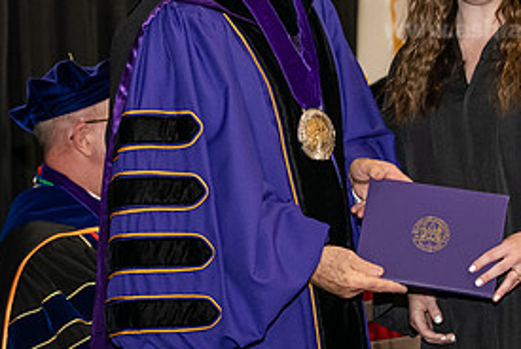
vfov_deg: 8.7
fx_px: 2289
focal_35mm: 158
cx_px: 297
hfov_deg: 13.0
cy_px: 69
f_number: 5
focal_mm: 75
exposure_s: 1/200
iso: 2500
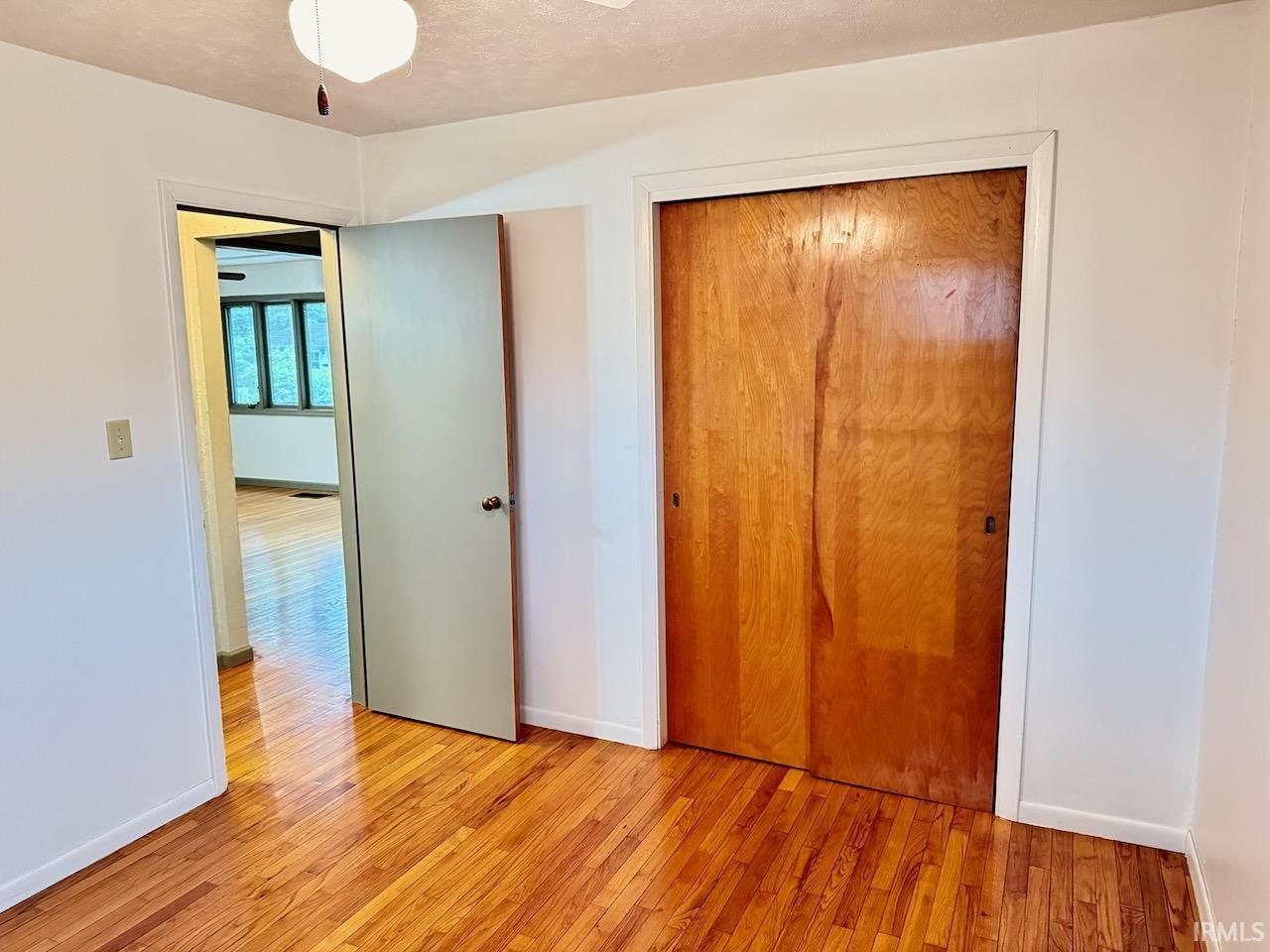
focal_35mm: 24
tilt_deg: -9.3
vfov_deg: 56.8
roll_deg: +1.0
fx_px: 881
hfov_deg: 71.6
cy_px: 476
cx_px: 635
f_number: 1.78
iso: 1000
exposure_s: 1/40
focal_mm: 6.76
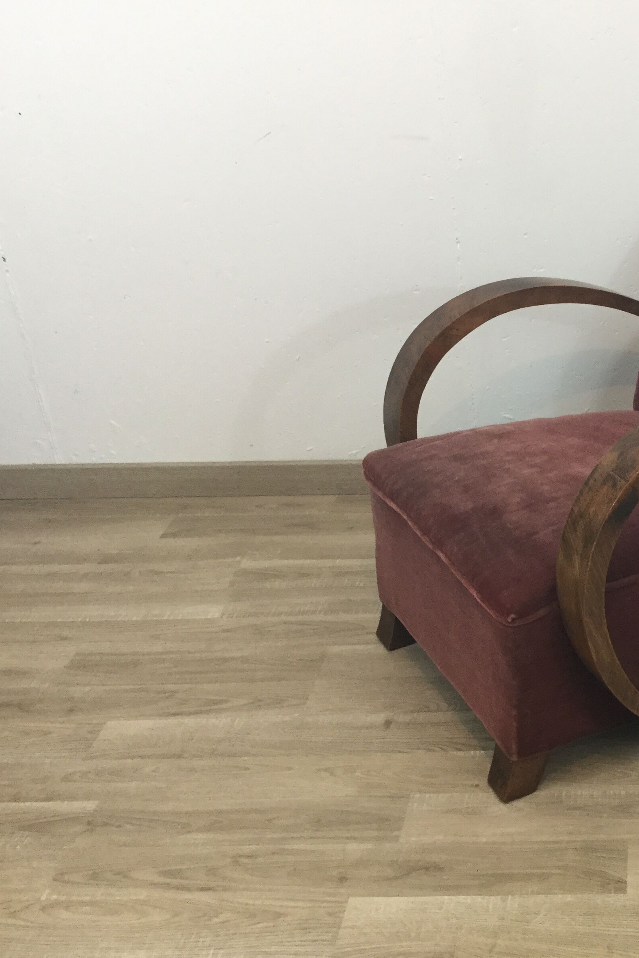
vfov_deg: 44.5
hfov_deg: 28.5
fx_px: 1171
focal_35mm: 44
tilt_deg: -28.5
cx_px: 646
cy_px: 486
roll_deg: -0.6
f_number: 2.4
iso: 100
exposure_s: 1/33
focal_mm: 3.3
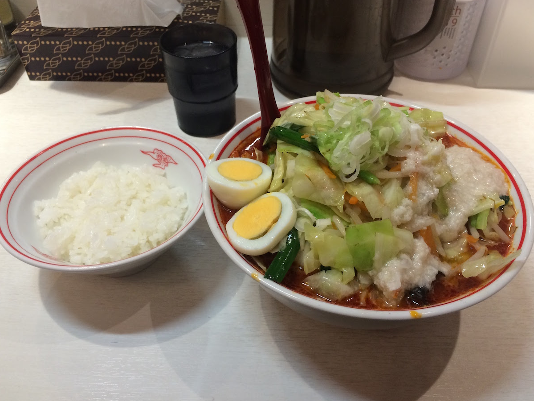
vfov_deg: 46.8
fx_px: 463
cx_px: 263
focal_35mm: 30
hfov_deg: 60.0
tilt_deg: -45.3
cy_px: 197
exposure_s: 1/30
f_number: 2.2
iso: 64
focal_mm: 4.15
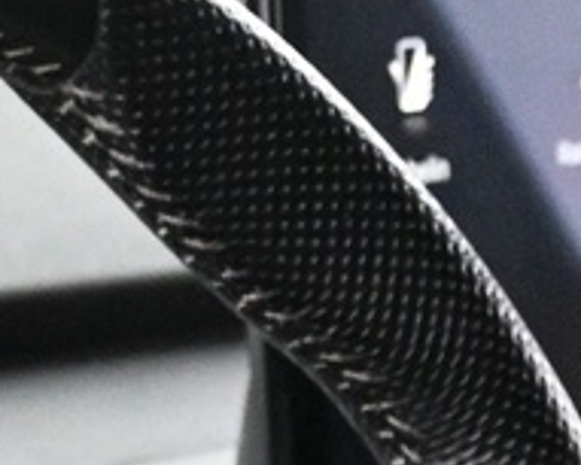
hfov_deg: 7.1
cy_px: 994
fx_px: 4610
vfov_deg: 5.6
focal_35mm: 268
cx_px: -195
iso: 4000
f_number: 4
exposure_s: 1/30
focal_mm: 22.5
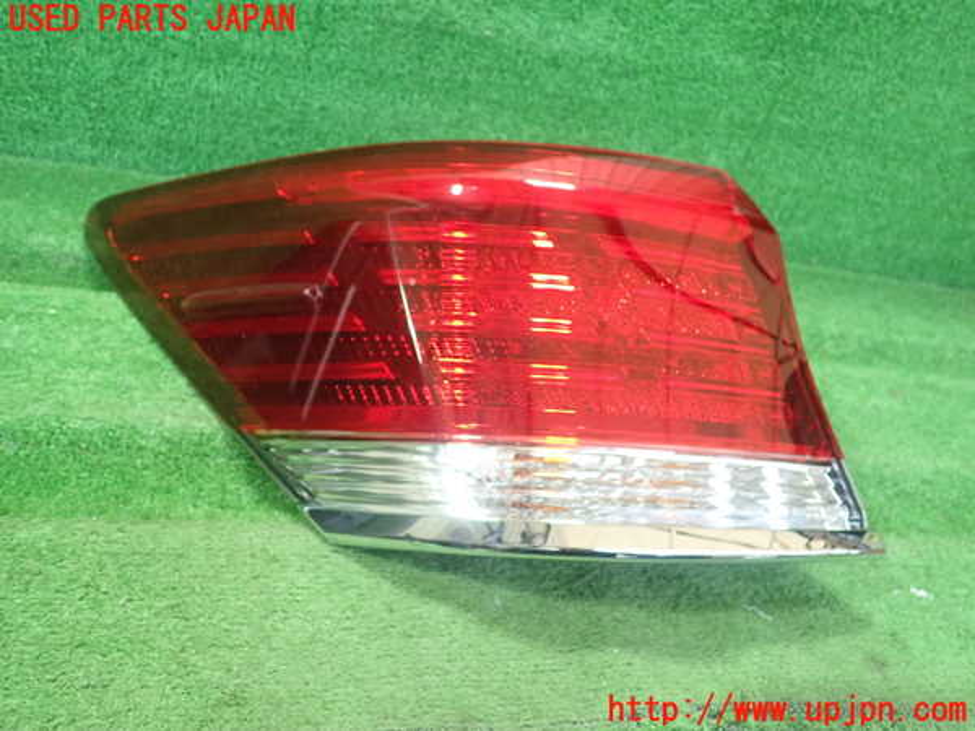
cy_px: 366
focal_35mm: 30
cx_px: 488
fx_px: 845
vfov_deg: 46.8
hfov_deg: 60.0
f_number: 2.3
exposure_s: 1/125
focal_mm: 5.5
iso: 640
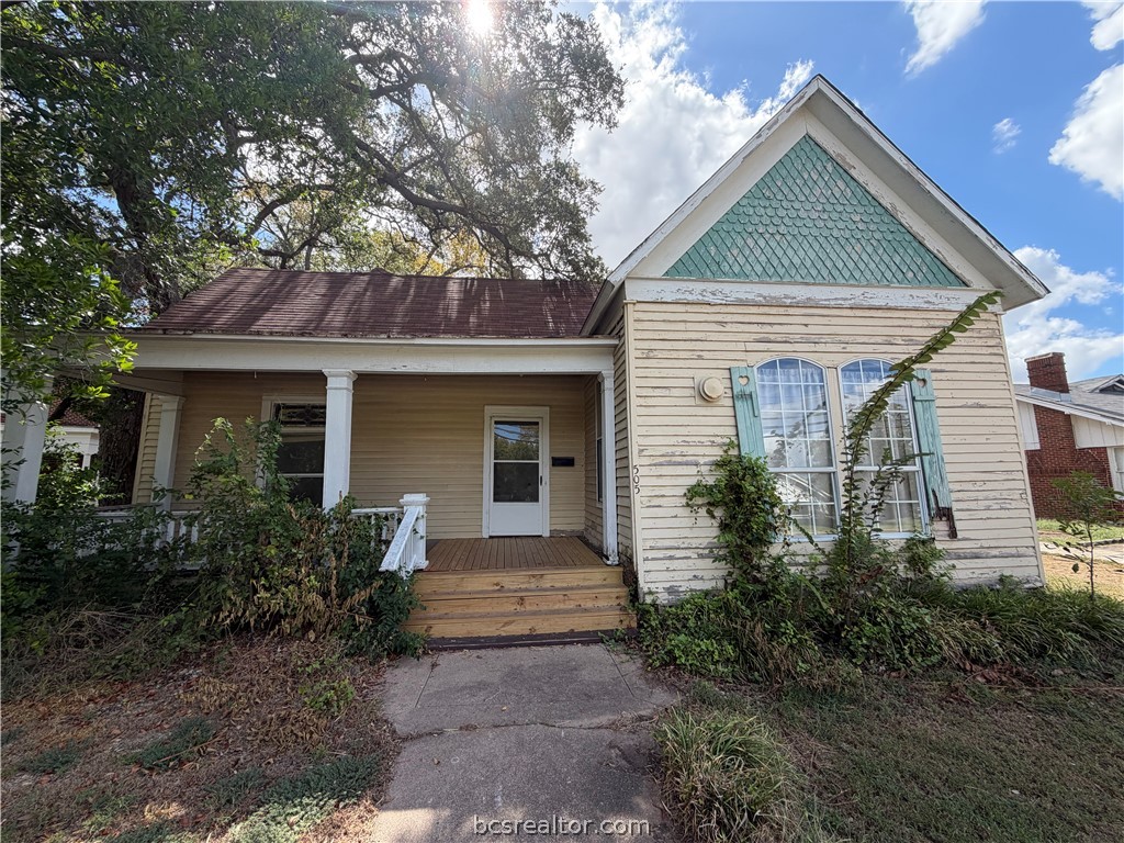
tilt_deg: +8.2
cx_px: 562
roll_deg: +0.2
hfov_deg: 102.1
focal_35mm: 14
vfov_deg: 85.7
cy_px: 422
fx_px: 455
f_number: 2.2
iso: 40
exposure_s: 1/502
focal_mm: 2.22
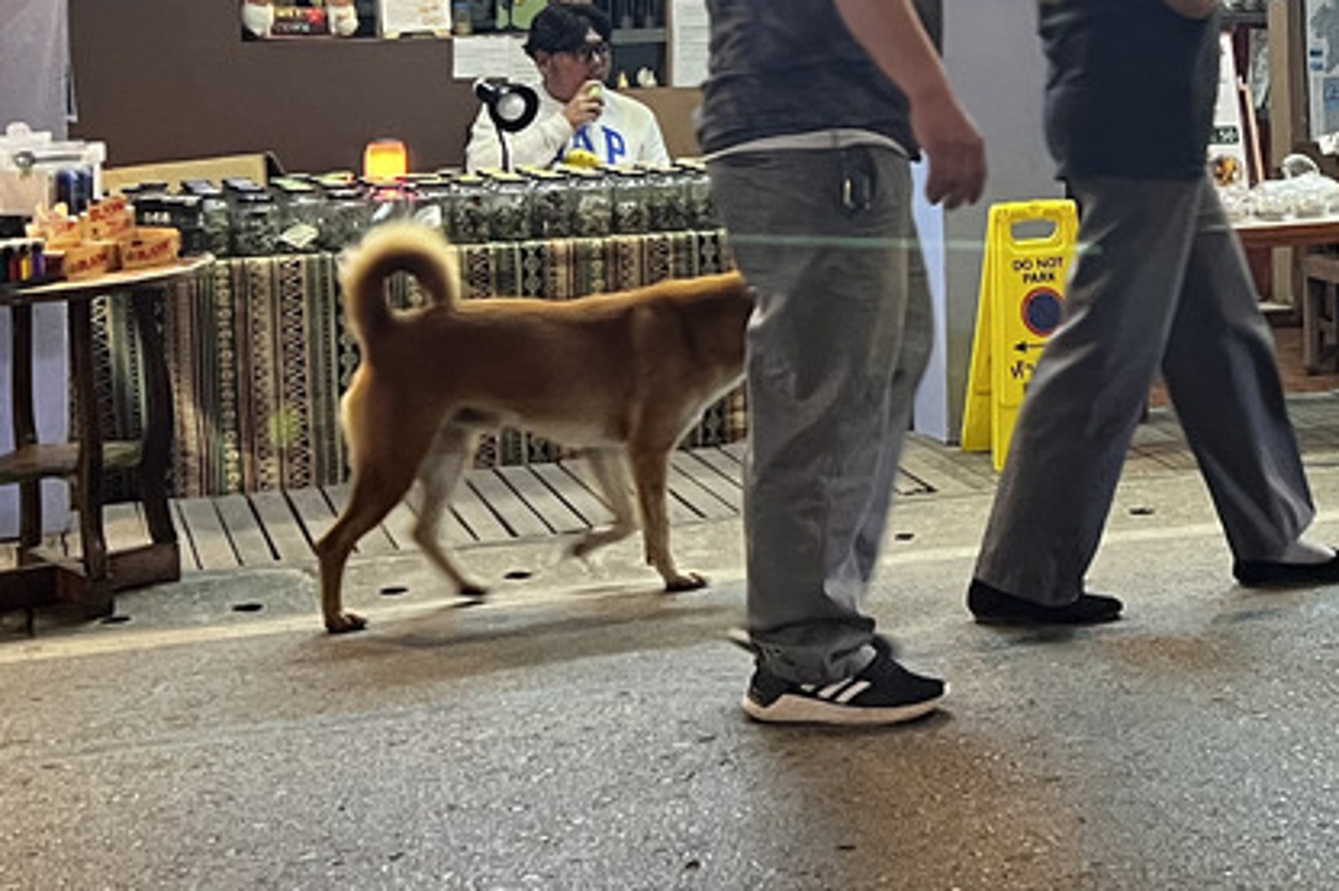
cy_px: -109
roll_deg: +1.3
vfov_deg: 16.9
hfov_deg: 25.3
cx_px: 1175
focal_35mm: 78
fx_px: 2900
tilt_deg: +1.4
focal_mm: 5.7
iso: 250
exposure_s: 1/50
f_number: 1.5
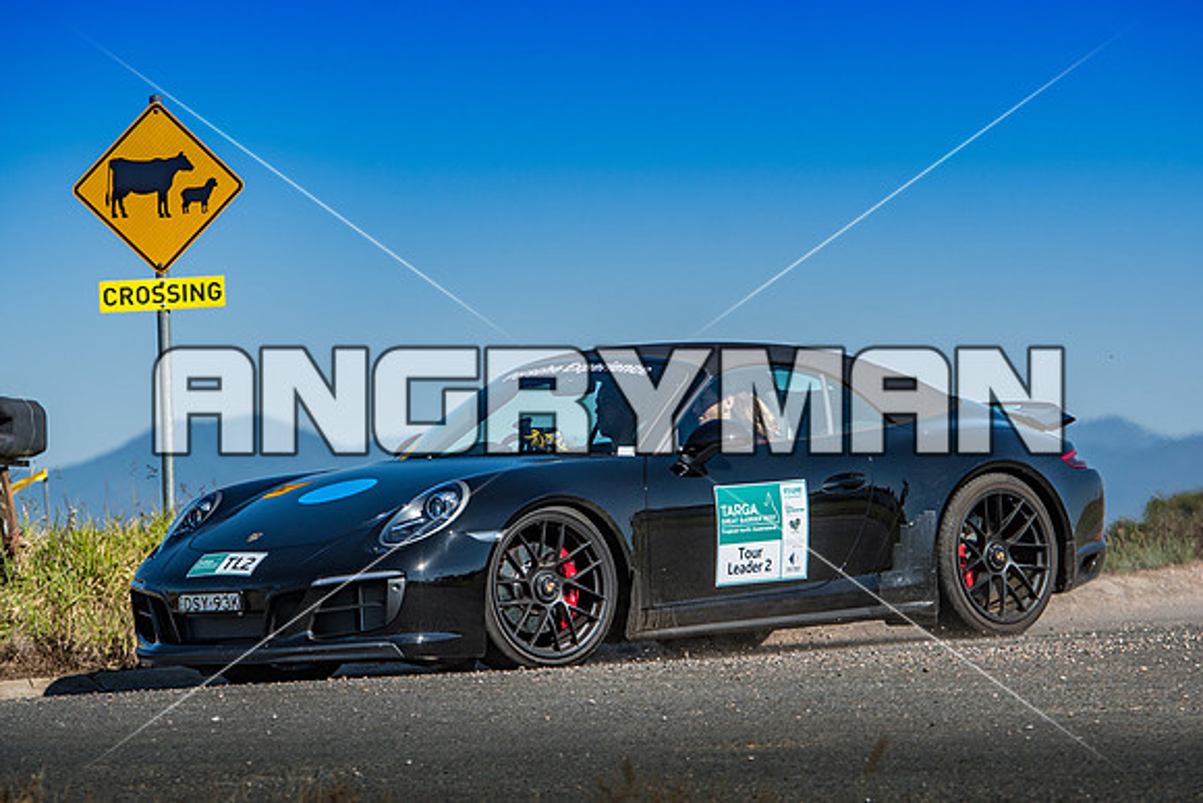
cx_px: 602
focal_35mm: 248
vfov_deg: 5.6
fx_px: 8272
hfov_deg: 8.3
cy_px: 402
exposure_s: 1/2000
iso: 100
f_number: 4.5
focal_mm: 165
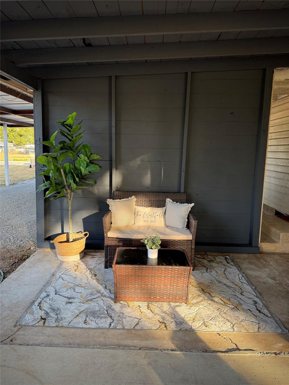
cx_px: 144
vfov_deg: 71.6
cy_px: 192
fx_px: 267
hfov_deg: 56.8
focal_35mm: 24
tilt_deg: -8.6
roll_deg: -2.0
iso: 100
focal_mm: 6.76
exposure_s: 1/255
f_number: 1.78
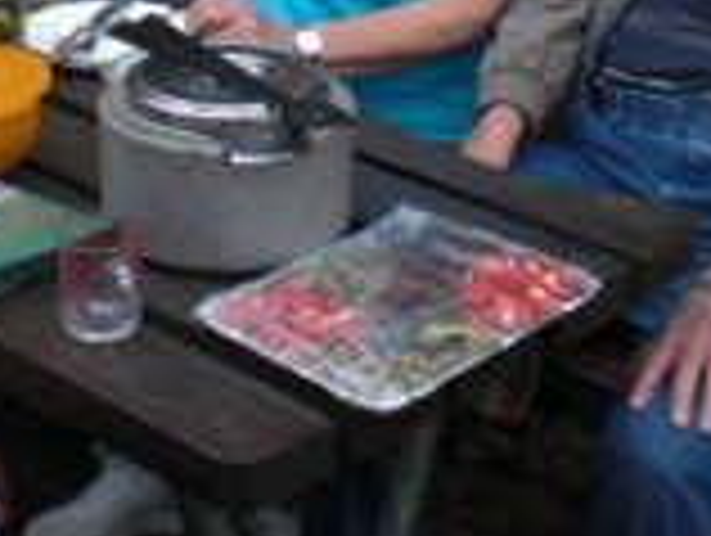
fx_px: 1975
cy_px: -50
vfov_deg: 15.1
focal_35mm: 96
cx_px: 148
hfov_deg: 20.2
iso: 64
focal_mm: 6.3
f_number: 3.1
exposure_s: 1/250
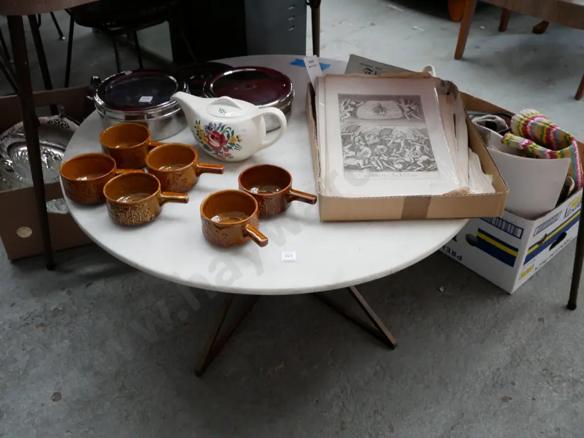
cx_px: 292
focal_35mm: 36
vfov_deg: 39.7
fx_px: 607
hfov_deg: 51.4
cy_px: 219
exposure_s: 1/60
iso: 2000
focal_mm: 18
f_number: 3.9
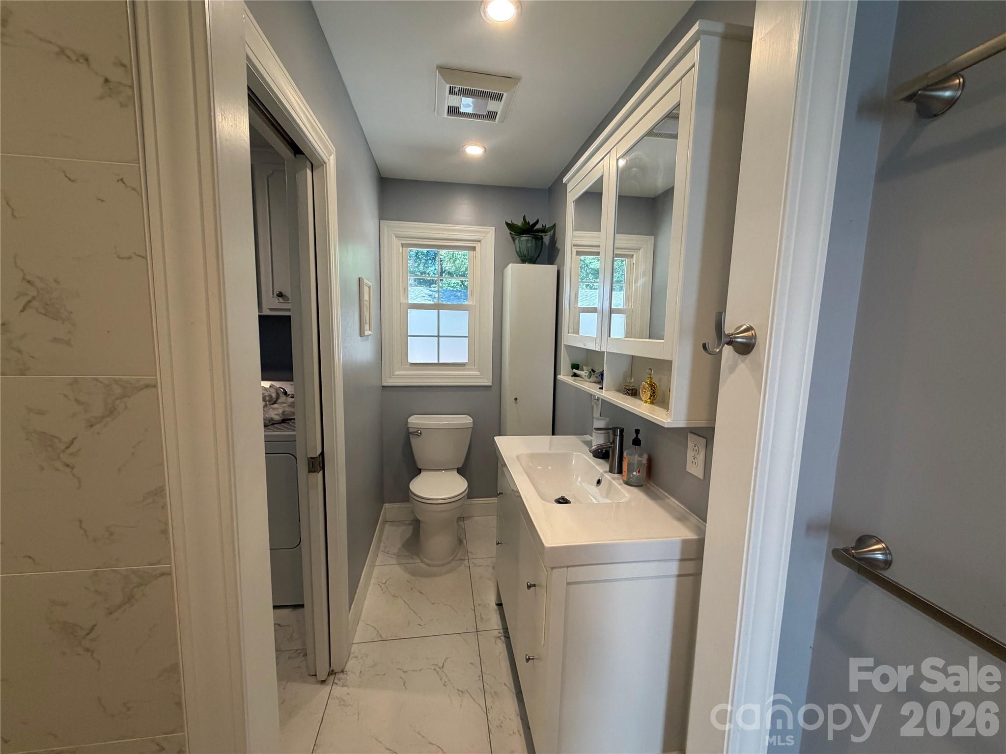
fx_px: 407
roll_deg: -1.0
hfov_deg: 102.1
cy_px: 377
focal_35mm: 14
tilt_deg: -7.5
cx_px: 503
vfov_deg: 85.7
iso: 200
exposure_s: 1/120
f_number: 2.2
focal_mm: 2.22
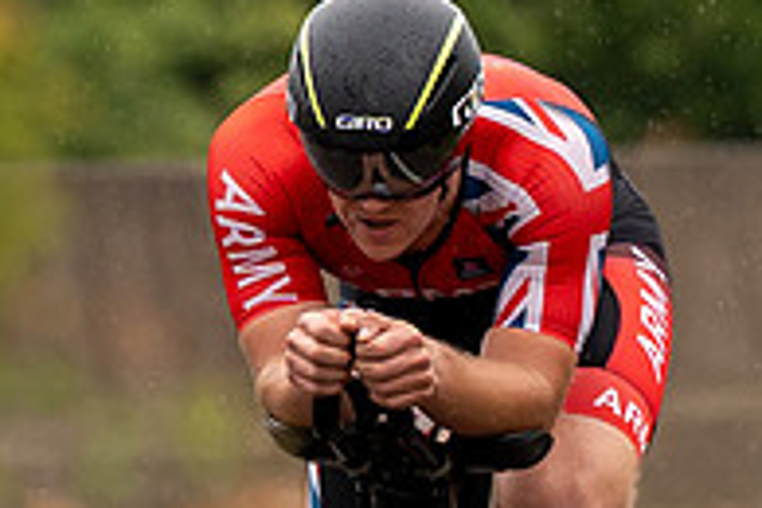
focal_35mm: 1742
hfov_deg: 1.2
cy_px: 507
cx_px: 443
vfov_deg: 0.8
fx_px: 36869
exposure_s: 1/1000
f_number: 3.5
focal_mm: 200
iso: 320
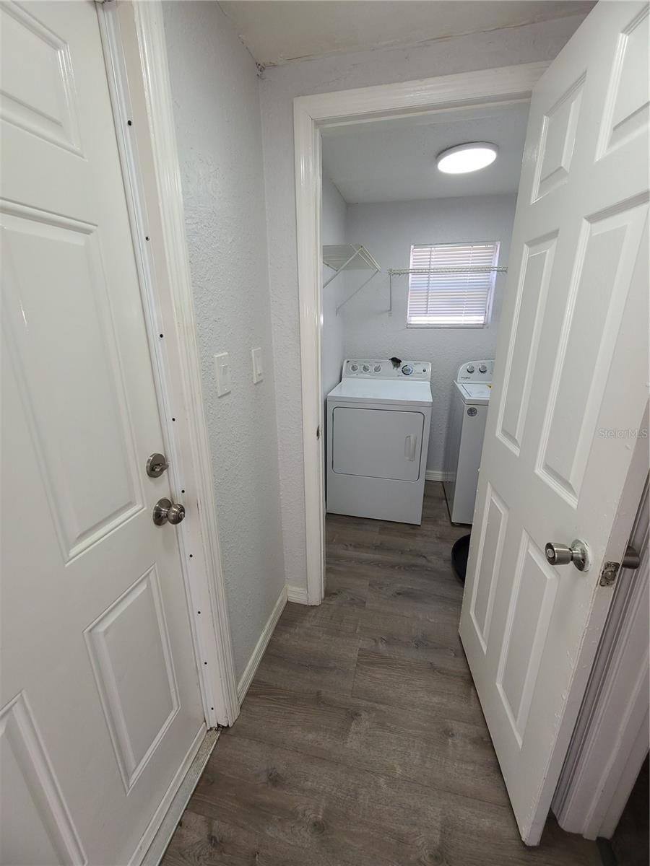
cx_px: 325
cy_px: 433
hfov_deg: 89.9
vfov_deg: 106.2
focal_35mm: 13
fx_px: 325
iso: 64
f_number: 2.2
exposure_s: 1/60
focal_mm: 2.2
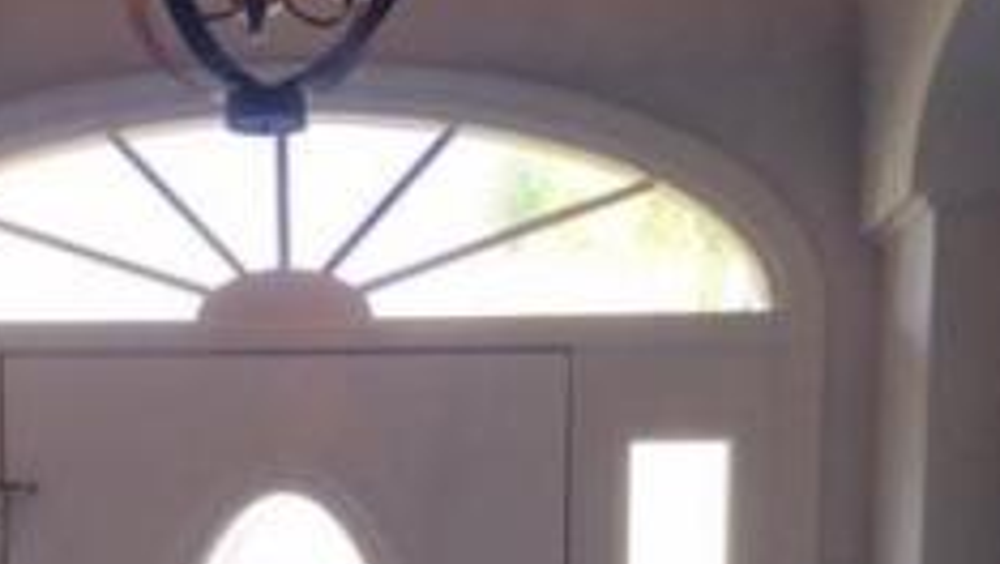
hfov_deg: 25.9
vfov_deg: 13.6
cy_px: 957
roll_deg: +0.0
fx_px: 2149
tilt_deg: -6.6
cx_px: 248
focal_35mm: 81
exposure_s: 1/120
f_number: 2.2
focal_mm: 4.15
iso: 32
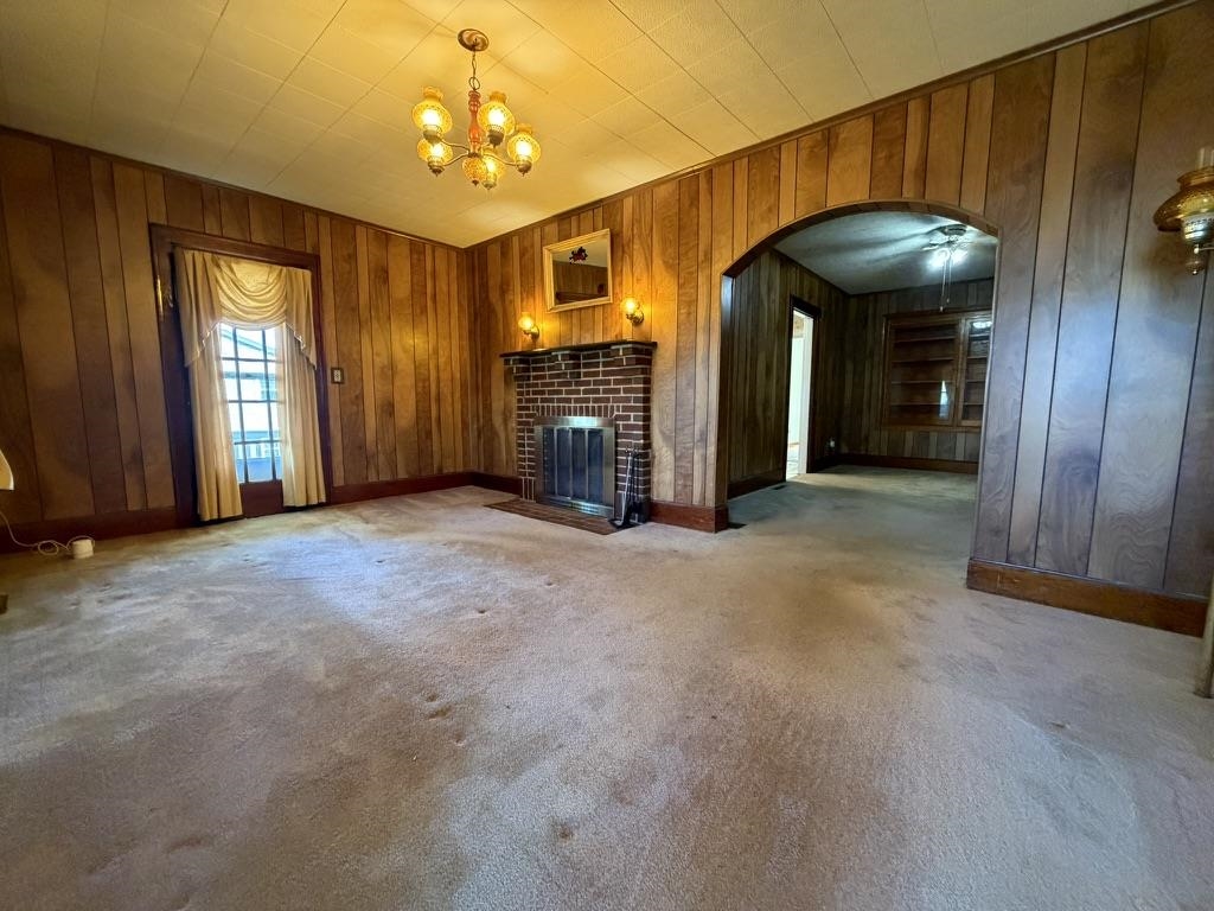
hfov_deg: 102.1
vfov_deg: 85.7
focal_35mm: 14
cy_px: 456
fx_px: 491
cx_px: 607
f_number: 2.2
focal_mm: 2.22
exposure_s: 1/60
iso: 640
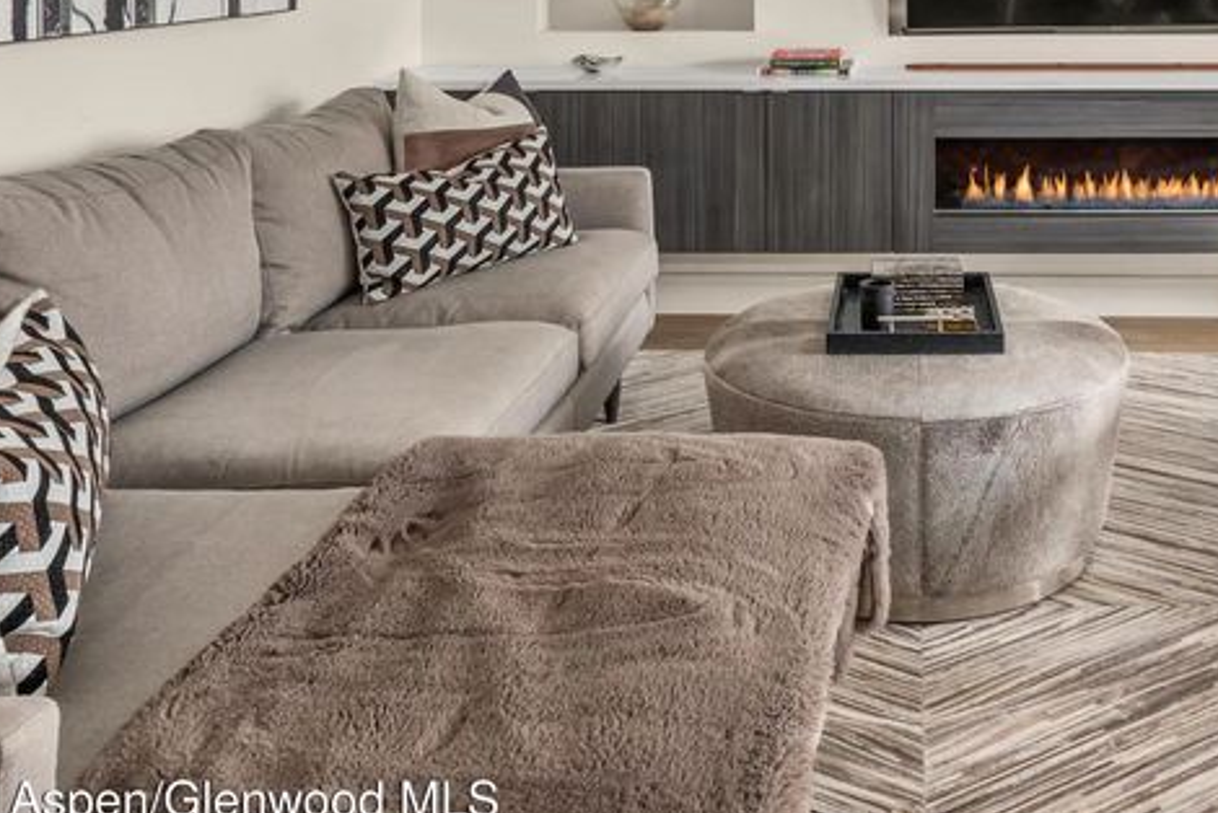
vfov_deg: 33.0
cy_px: -4
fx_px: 1253
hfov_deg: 49.8
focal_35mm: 37
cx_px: 912
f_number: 10
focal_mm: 17
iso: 400
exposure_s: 1/1.67
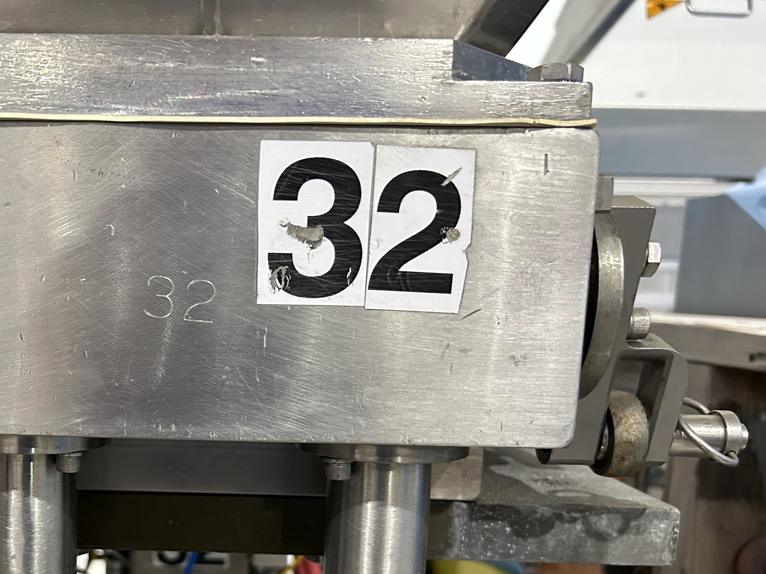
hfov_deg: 42.7
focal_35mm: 42
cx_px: 148
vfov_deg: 33.6
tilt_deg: -8.3
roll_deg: -0.6
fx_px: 929
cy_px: 434
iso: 400
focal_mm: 5.7
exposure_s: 1/60
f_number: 1.5
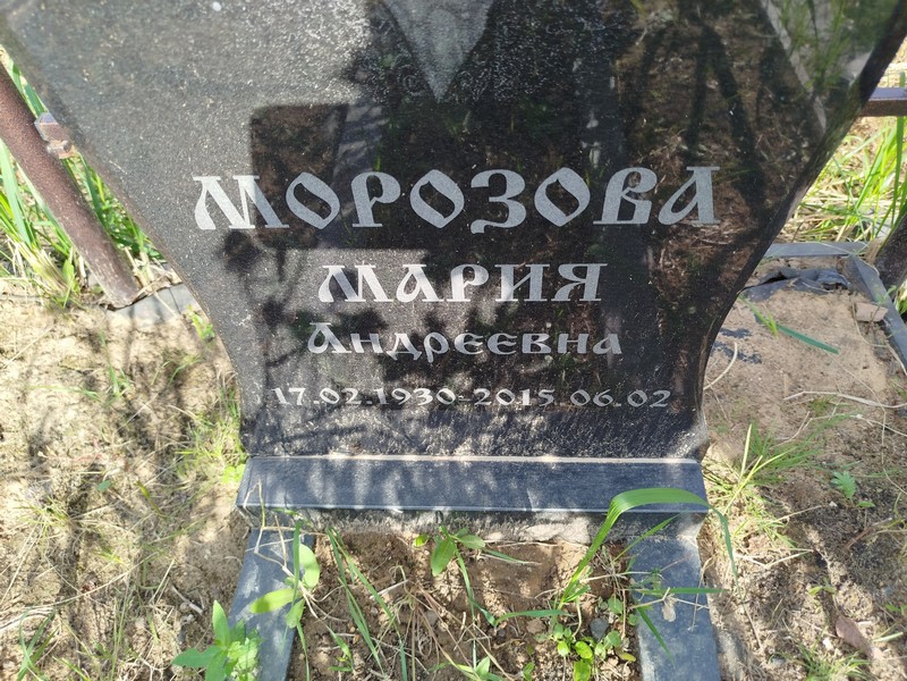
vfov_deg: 56.8
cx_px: 454
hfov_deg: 71.6
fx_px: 629
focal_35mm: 24
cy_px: 340
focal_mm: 5.31
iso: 50
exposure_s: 1/257
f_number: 1.7
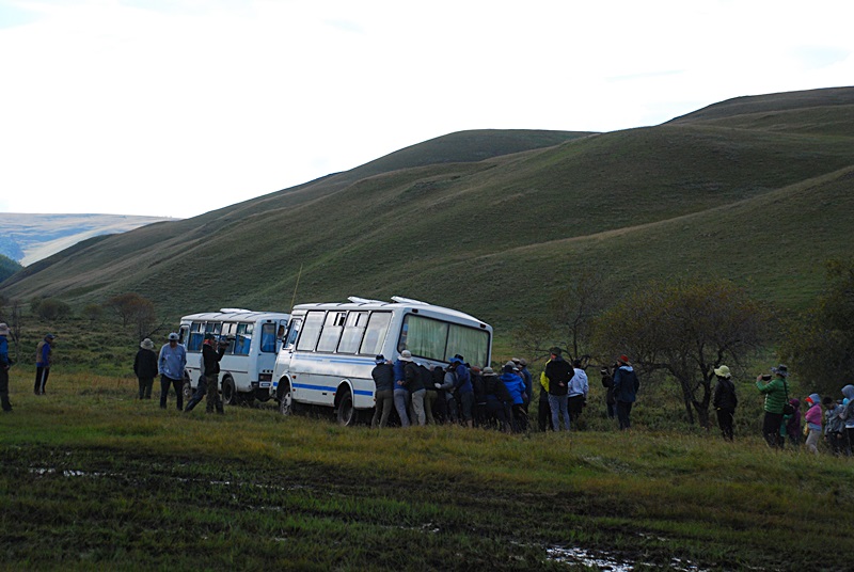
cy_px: 286
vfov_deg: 18.2
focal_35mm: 75
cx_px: 427
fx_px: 1782
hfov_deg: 27.0
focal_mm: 50
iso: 400
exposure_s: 1/800
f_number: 5.6
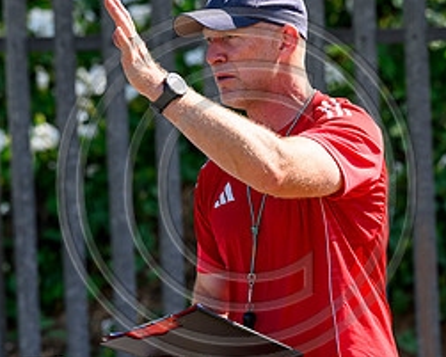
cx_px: 236
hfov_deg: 5.7
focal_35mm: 337
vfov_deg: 4.6
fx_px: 4450
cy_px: 185
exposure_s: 1/1600
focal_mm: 200
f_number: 5
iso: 500
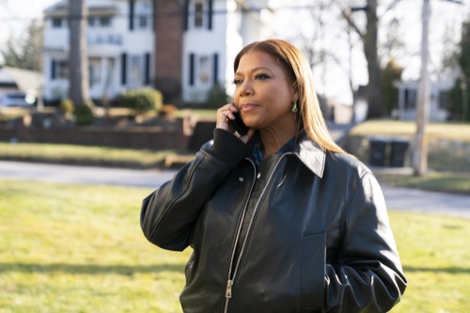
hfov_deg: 28.9
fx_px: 914
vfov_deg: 19.4
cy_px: 156
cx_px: 235
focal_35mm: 70
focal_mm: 70
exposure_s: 1/1000
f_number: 3.5
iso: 400
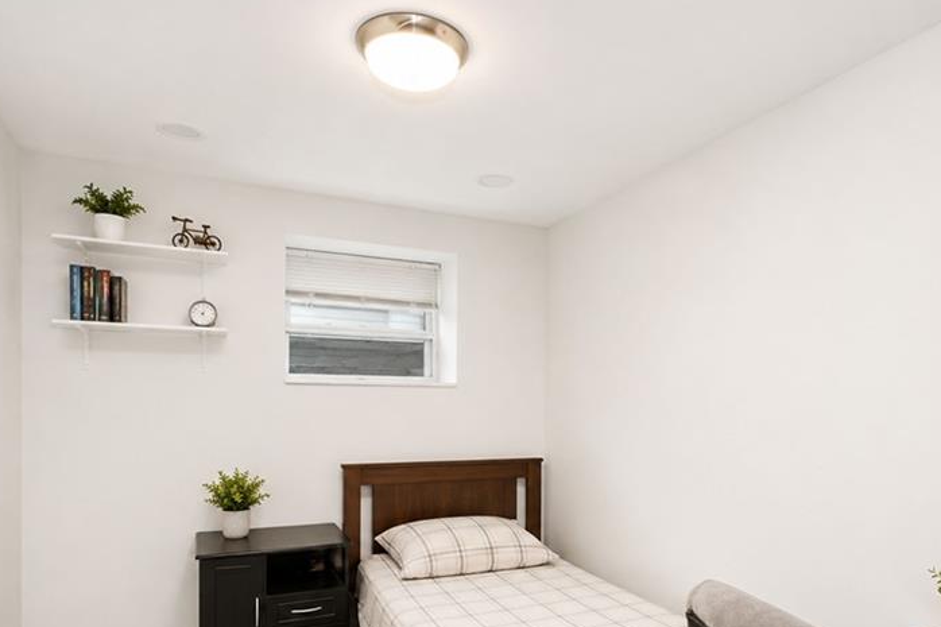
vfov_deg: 55.8
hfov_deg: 78.1
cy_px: 426
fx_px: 575
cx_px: 542
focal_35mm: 22
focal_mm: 10
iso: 2000
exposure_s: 1/80
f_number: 7.1
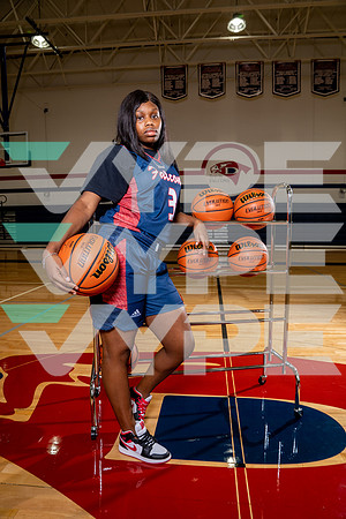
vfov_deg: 71.5
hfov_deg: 51.3
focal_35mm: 25
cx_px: 173
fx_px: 360
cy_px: 260
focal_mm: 25
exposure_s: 1/200
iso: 500
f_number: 5.6
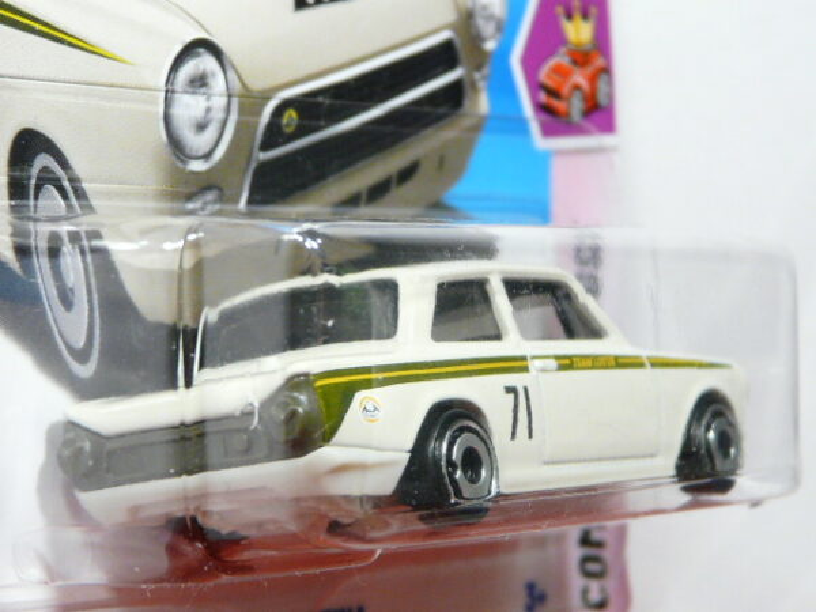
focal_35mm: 116
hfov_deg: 17.0
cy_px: 306
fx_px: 2734
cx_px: 408
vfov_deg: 12.8
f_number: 3.2
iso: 200
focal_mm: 12
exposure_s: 1/30
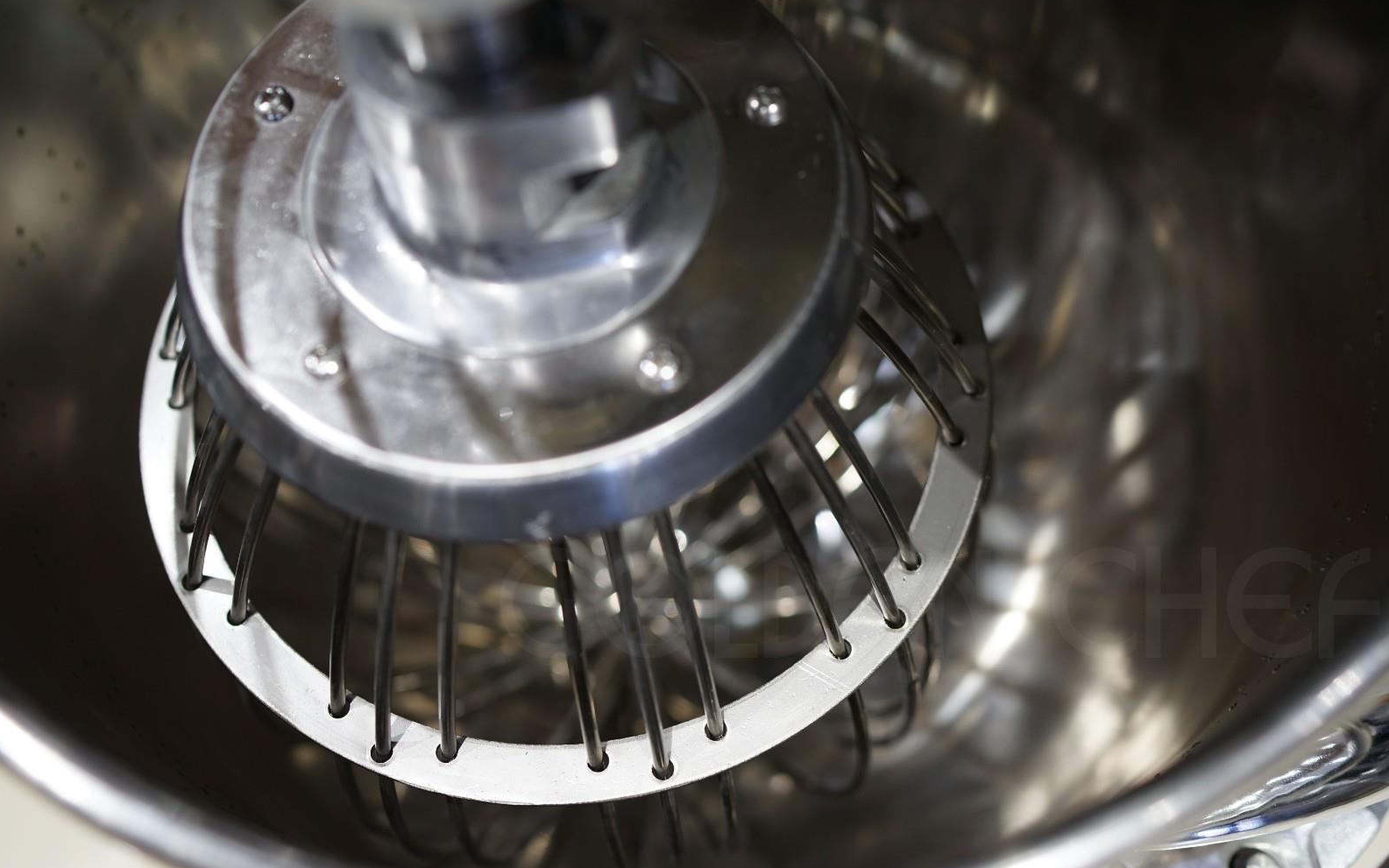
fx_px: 1363
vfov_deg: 35.3
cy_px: 430
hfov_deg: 54.0
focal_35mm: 36
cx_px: 691
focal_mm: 35
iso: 200
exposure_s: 1/60
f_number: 2.5
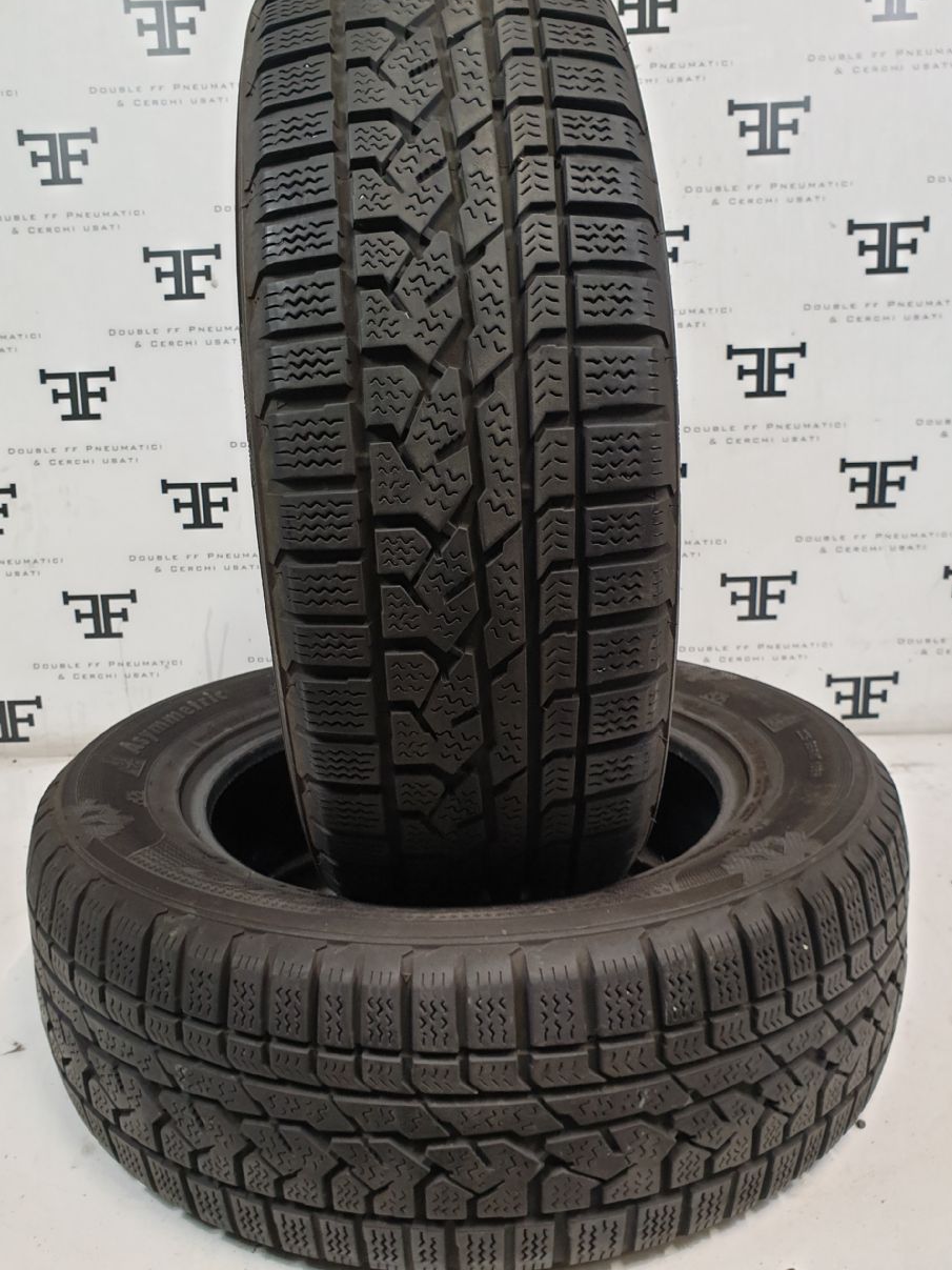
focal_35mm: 28
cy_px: 607
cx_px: 445
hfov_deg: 49.7
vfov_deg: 63.4
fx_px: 1027
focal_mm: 4.3
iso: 160
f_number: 2.4
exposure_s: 1/50
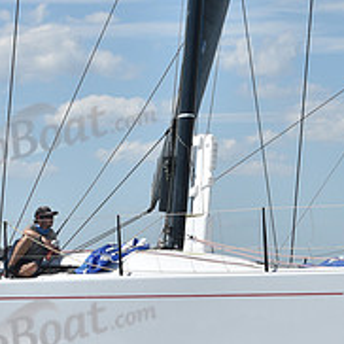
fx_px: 2372
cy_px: 215
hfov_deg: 8.3
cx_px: 255
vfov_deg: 8.3
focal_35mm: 211
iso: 320
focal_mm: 78
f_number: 10
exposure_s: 1/1250
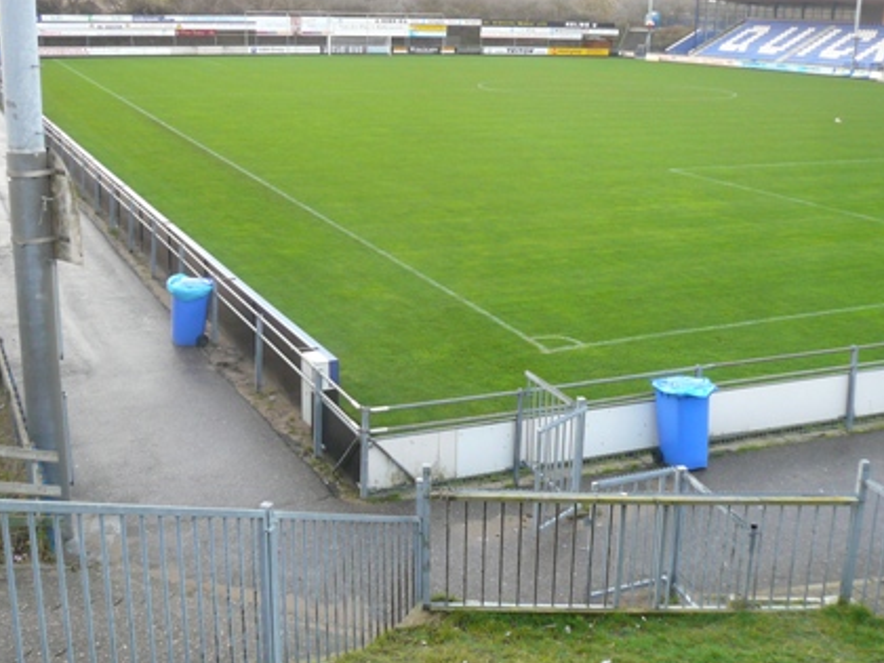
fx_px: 1021
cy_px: 280
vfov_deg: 35.9
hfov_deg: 46.8
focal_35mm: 40
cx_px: 421
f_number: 2.8
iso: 100
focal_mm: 4.6
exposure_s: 1/60
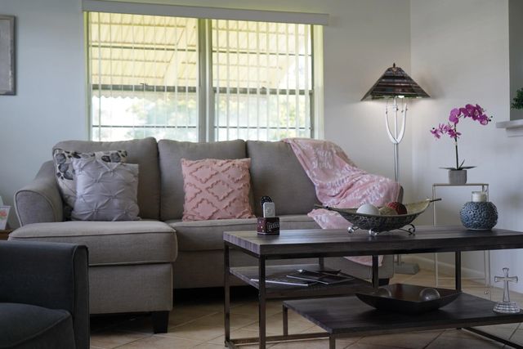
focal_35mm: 43
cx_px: 262
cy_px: 174
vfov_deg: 31.2
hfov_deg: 45.4
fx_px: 625
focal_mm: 43
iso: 200
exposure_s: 1/60
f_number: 4.5
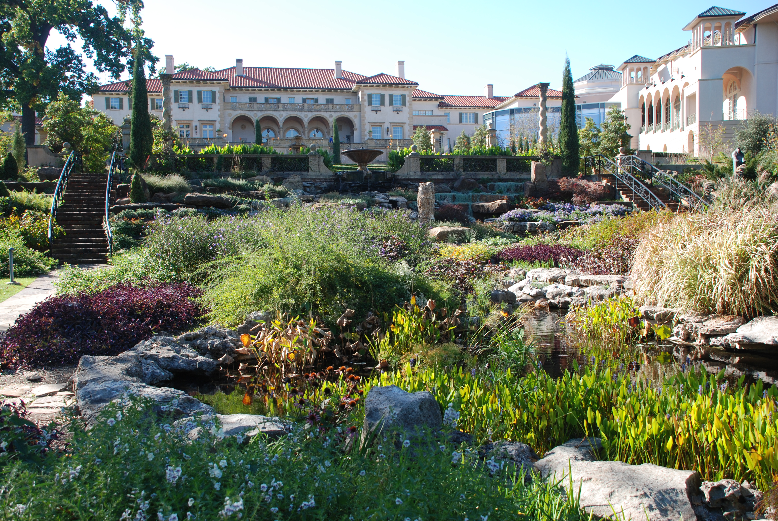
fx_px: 714
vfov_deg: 40.1
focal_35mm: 33
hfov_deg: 57.2
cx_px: 389
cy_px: 260
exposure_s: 1/125
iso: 125
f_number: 5.6
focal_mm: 22
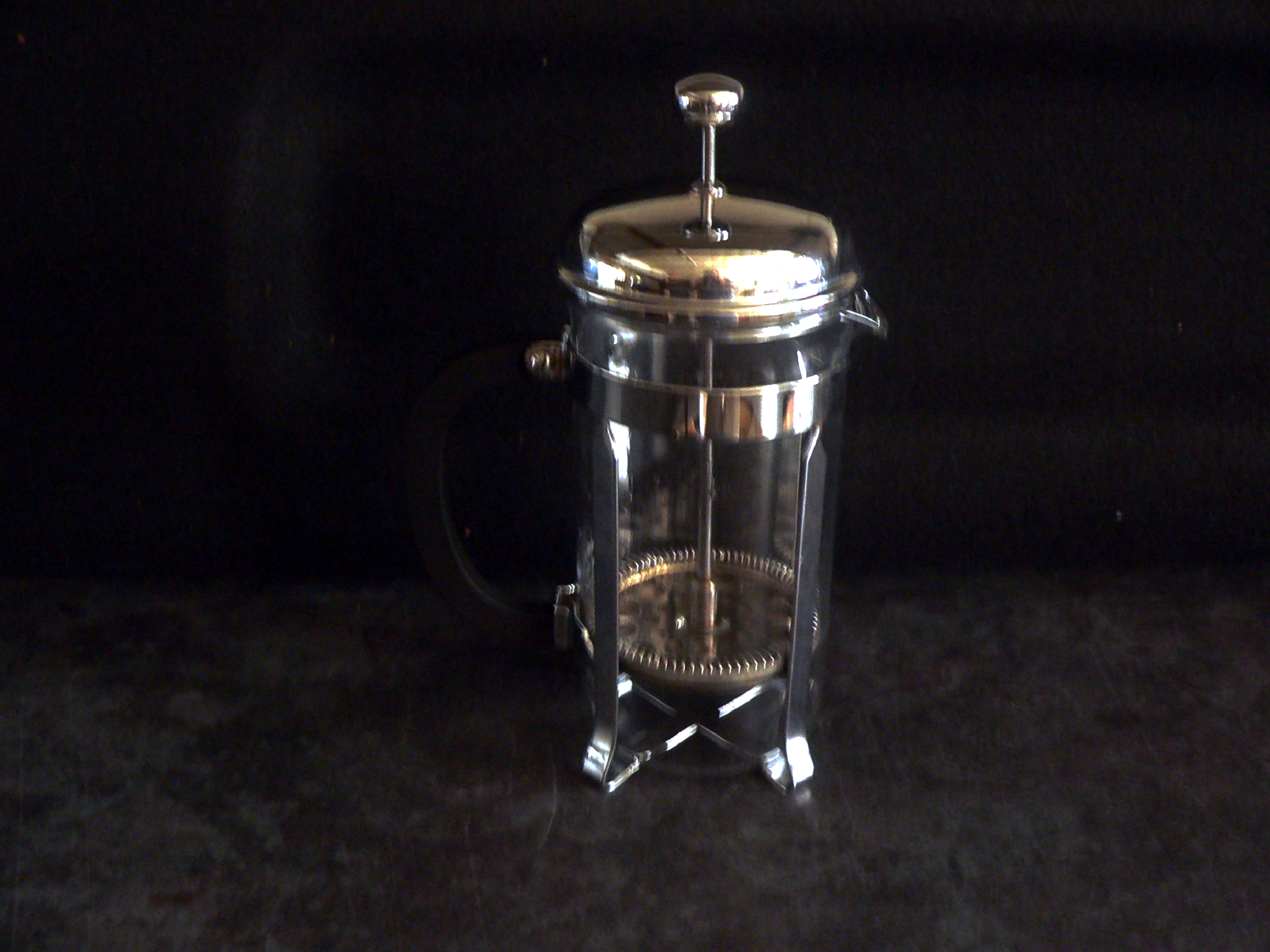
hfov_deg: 51.4
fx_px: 1321
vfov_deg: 39.7
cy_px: 476
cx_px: 635
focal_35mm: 36
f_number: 2.8
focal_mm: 6
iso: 400
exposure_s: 1/4
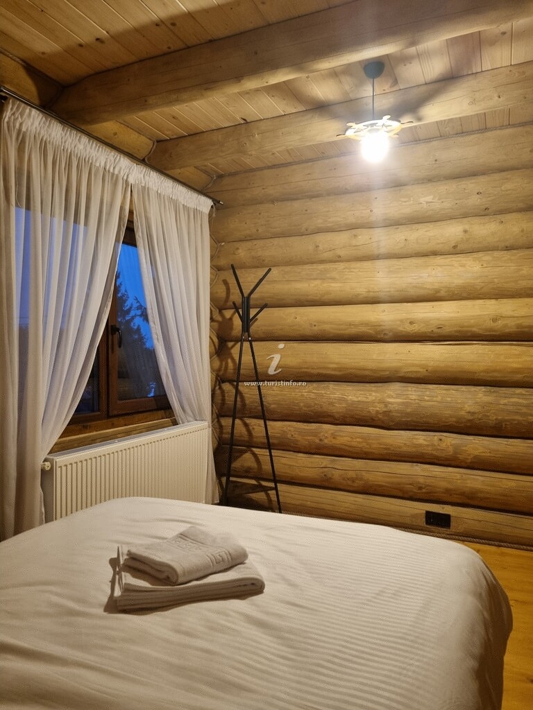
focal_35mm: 26
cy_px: 355
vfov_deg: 67.3
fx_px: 534
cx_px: 266
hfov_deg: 53.1
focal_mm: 5.4
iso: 400
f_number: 1.8
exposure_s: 1/50
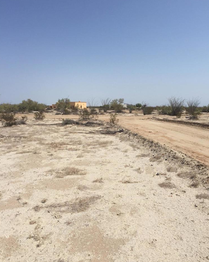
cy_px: 127
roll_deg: +0.2
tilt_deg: -4.9
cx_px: 104
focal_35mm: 31
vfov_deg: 57.2
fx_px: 240
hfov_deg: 47.1
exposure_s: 1/4950
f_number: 2.2
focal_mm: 4.15
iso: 32
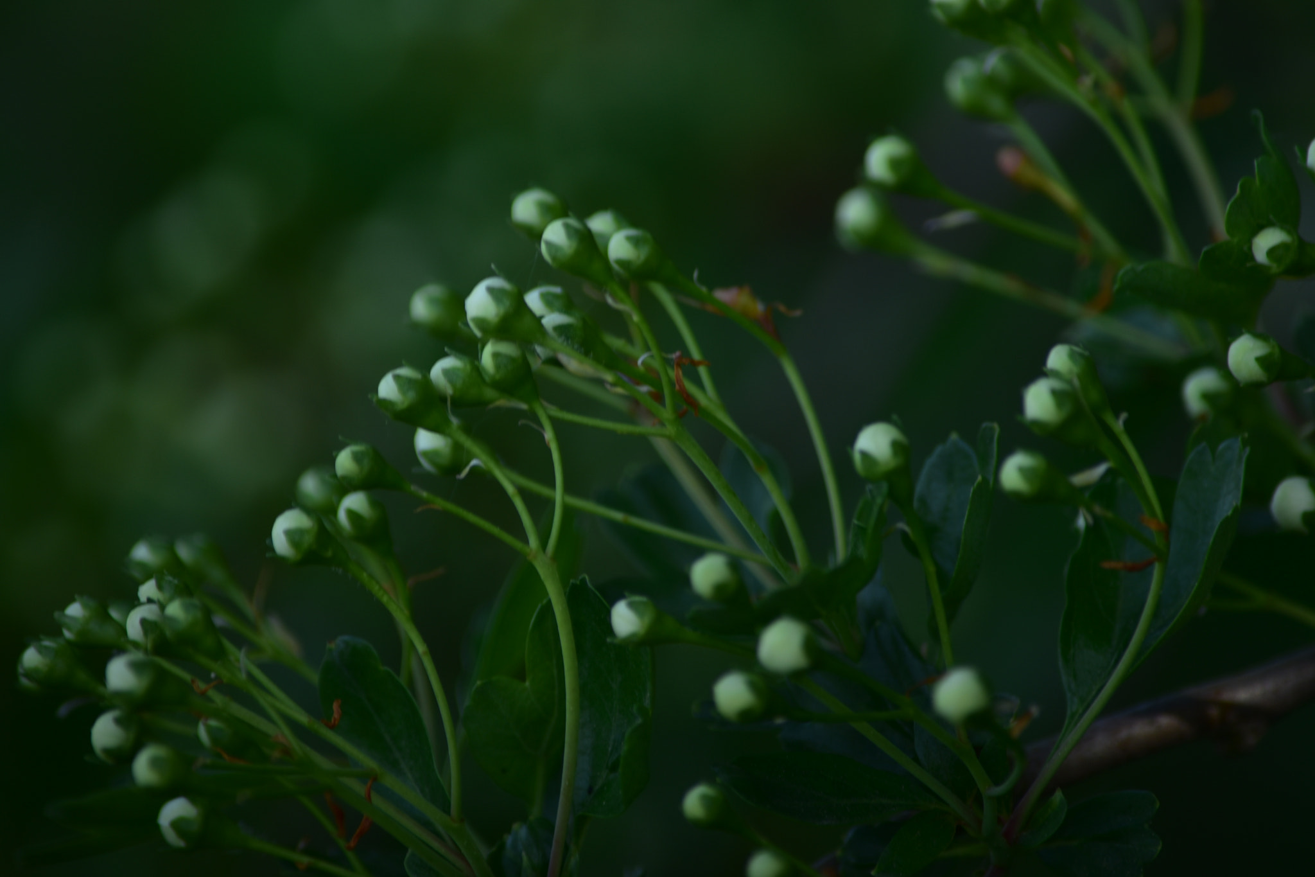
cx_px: 658
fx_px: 16435
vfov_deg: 3.1
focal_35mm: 450
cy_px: 438
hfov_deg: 4.6
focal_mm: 300
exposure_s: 1/800
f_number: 6.3
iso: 100
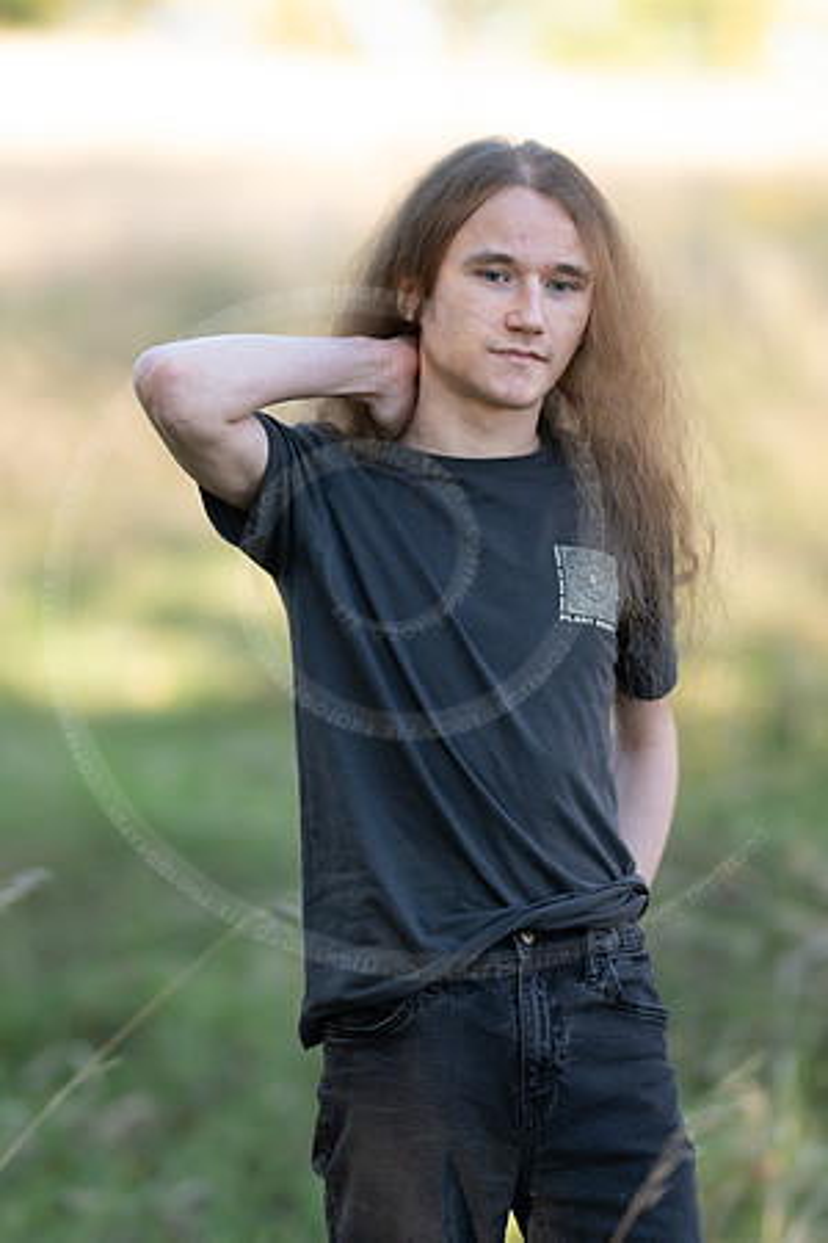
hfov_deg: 10.8
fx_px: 4381
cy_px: 622
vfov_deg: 16.1
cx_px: 414
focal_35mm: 127
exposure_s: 1/500
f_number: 1.3
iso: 80
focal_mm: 85
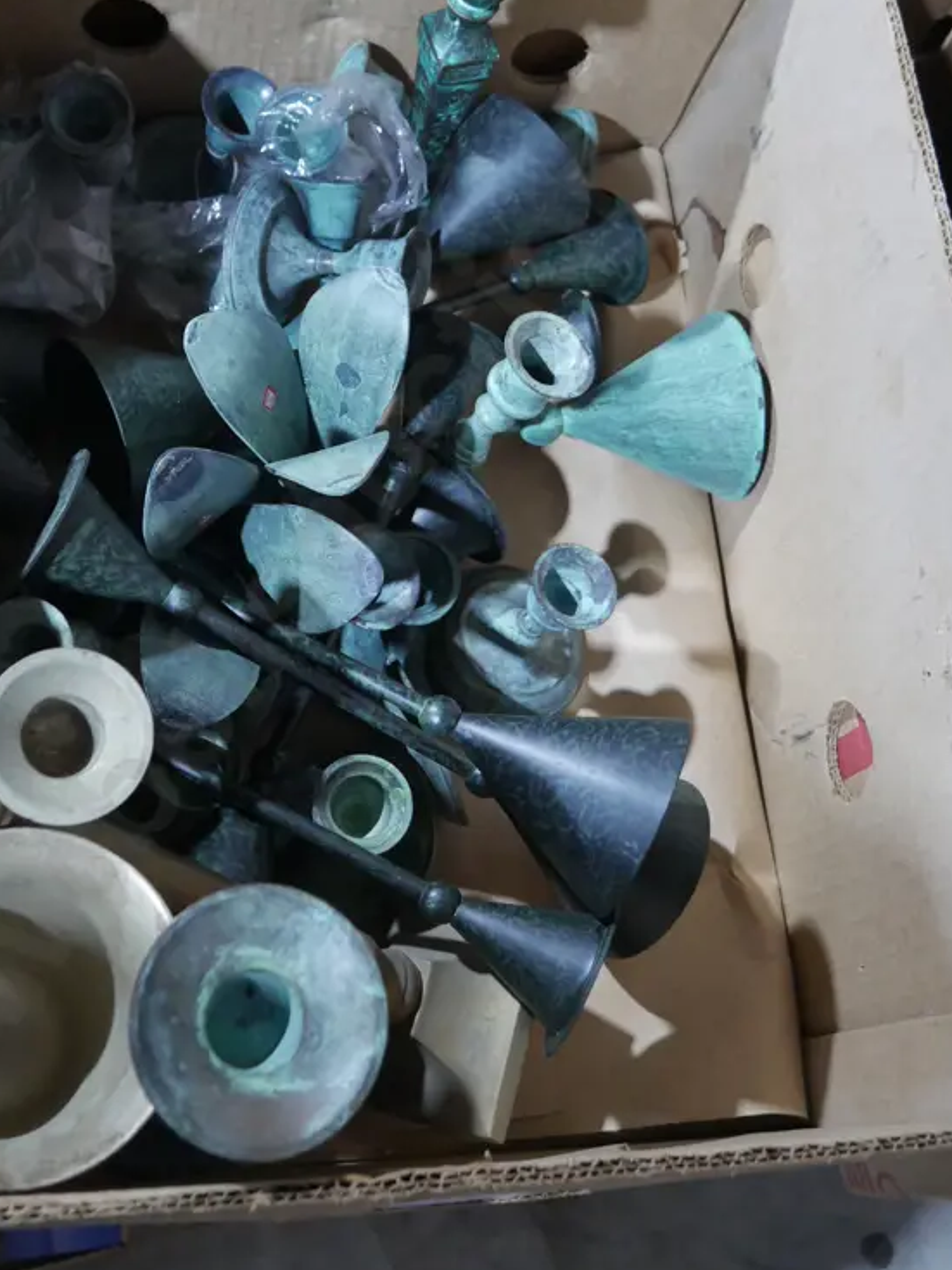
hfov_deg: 36.7
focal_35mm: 39
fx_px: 1431
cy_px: 453
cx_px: 396
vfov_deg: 47.3
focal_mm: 14
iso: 1250
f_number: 3.5
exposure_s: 1/60
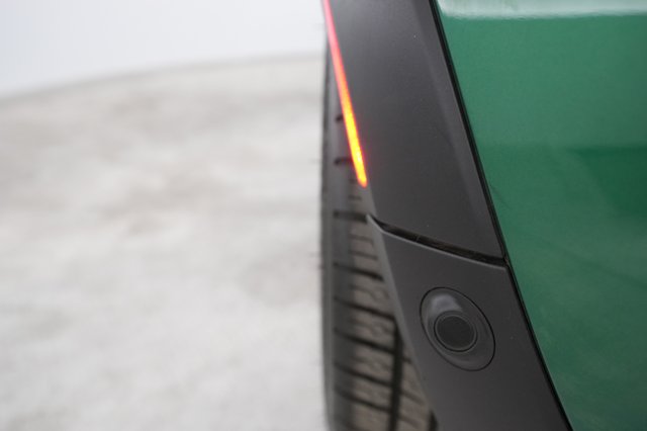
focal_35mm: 28
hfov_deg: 65.5
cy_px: 216
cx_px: 324
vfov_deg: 46.4
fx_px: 503
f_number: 4.5
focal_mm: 28
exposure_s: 1/100
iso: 4000
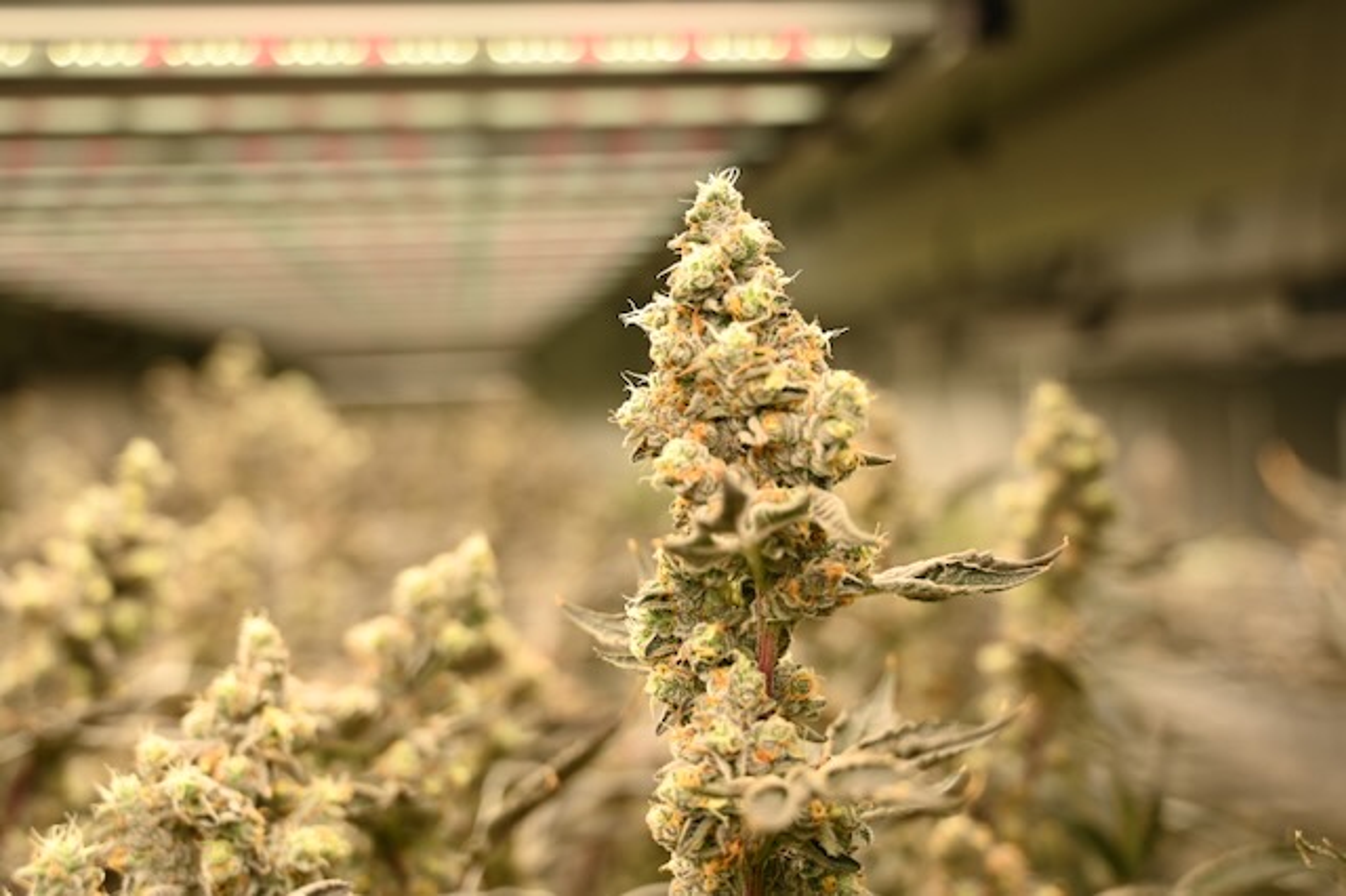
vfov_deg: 31.9
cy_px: 448
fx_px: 1569
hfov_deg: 46.4
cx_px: 673
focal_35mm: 42
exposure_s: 1/500
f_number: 4
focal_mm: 42
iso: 200
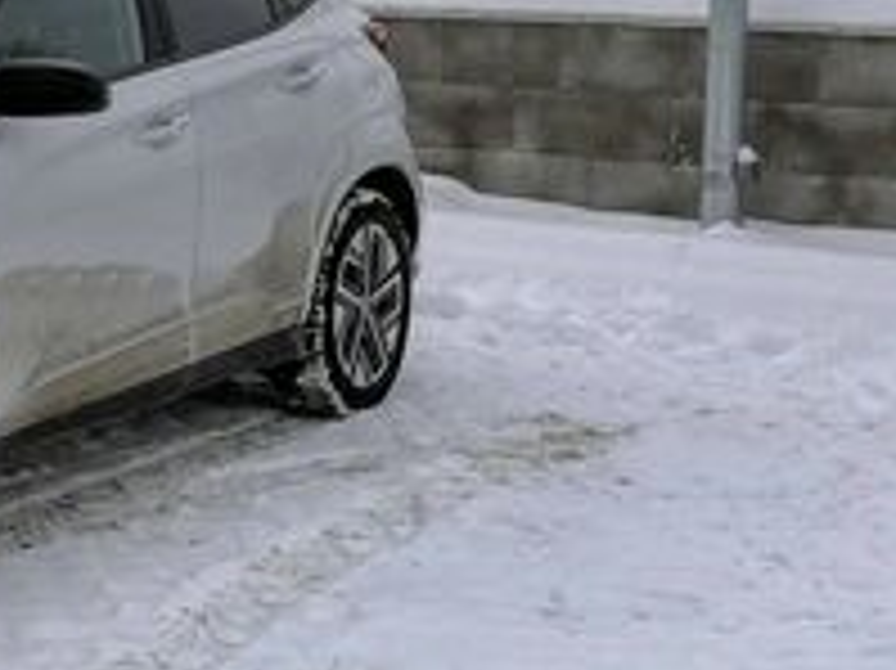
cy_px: 148
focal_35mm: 110
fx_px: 2846
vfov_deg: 13.4
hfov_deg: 16.9
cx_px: -261
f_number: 1.8
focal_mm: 5.3
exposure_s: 1/2119
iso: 50
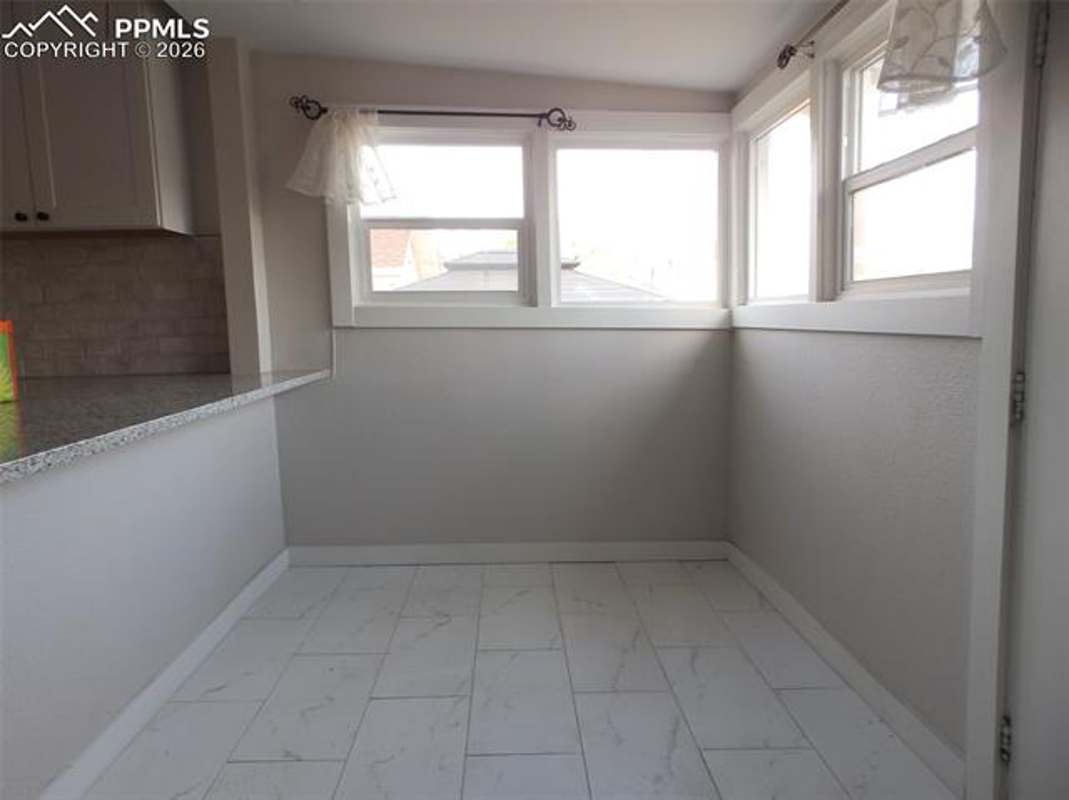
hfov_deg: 76.4
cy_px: 400
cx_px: 534
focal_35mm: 22
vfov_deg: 61.0
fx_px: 679
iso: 100
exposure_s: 1/30
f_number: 3.4
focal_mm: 4
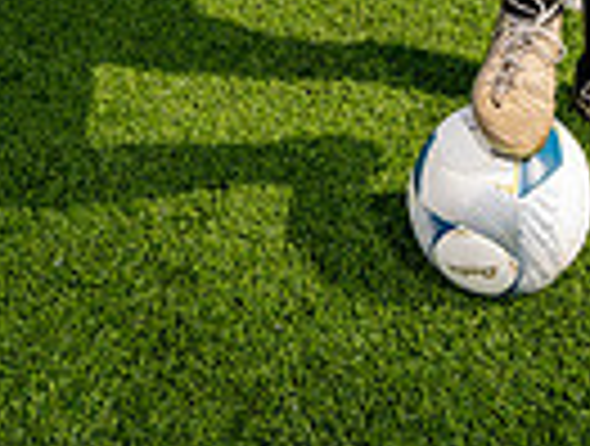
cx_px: 477
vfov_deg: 14.6
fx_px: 1350
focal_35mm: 79
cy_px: -509
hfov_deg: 24.2
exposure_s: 1/125
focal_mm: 24
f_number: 7.1
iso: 50
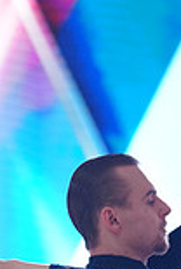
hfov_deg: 2.3
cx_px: 211
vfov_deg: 3.5
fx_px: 4430
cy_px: 502
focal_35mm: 590
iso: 1250
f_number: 2.8
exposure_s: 1/500
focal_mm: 158
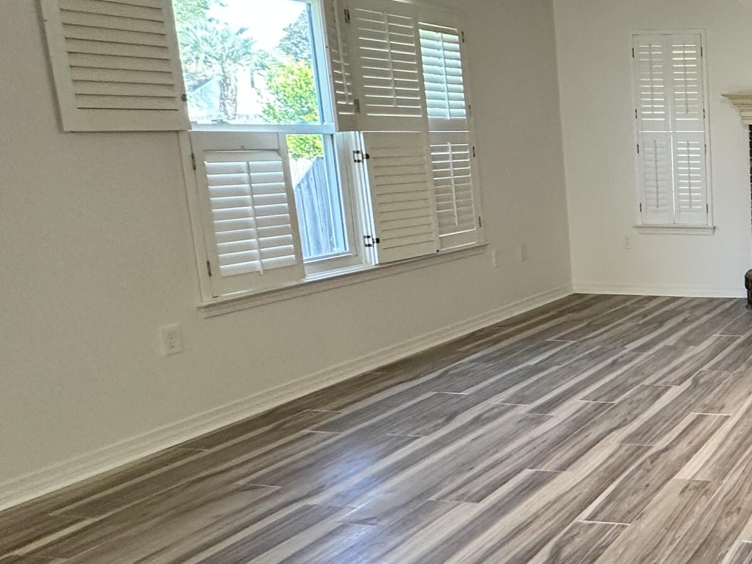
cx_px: 896
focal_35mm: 35
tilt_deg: -8.5
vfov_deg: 40.7
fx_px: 760
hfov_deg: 39.0
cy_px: 256
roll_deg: -0.8
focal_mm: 2.22
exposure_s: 1/120
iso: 250
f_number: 2.2
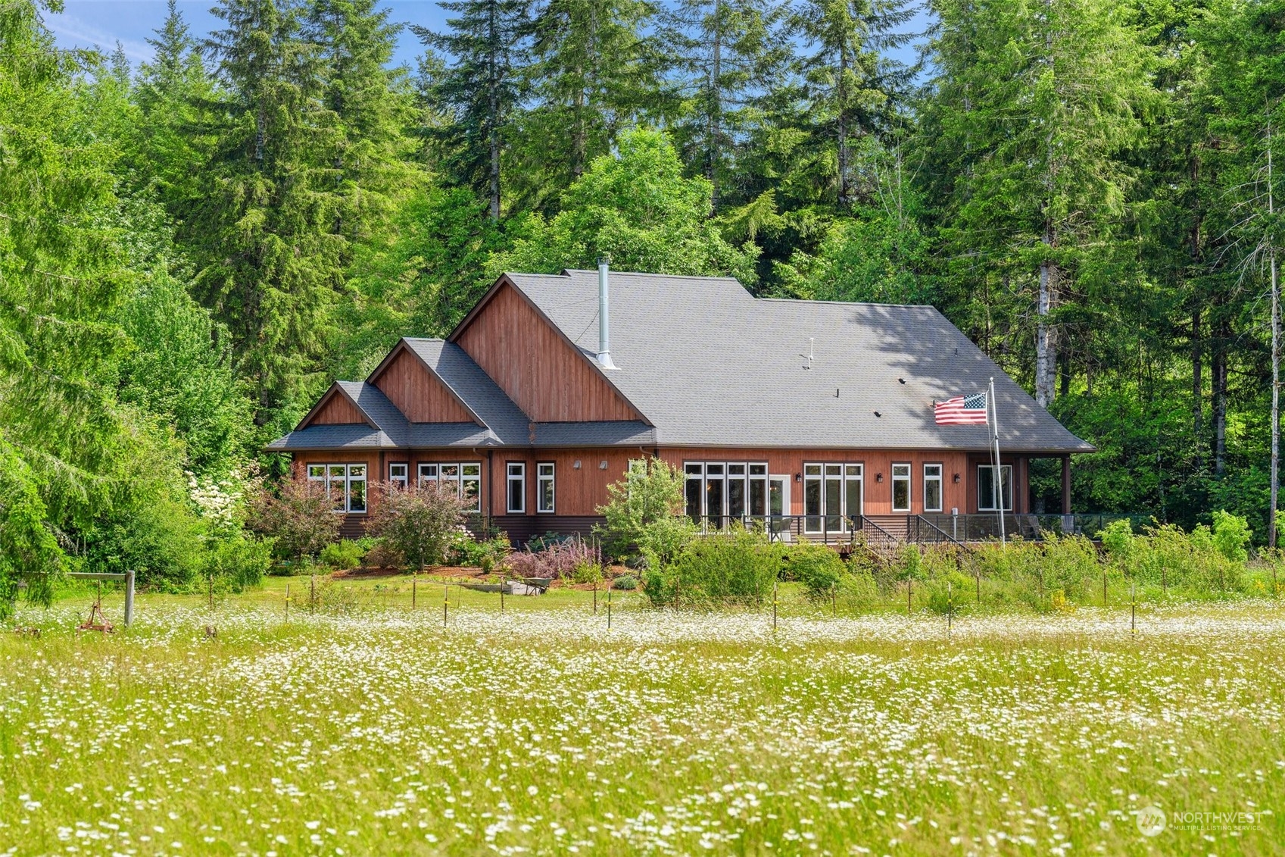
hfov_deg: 17.6
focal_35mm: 116
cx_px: 642
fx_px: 4140
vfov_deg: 11.8
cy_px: 428
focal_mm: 116
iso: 100
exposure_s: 1/50
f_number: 6.3
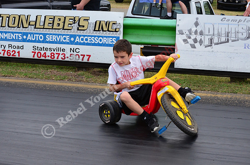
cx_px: 125
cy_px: 82
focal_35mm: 82
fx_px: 572
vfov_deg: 16.5
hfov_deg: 24.7
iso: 1000
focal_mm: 55
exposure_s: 1/500
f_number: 11
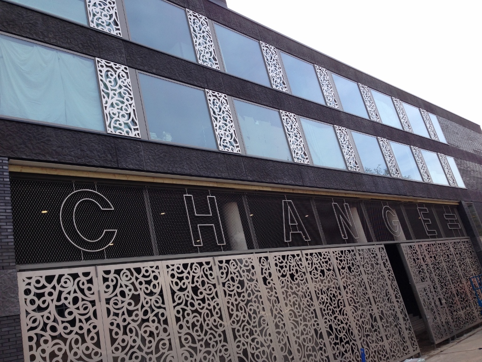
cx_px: 241
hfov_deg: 55.4
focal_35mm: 33
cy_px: 181
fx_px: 459
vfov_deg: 42.9
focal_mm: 4.12
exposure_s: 1/488
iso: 50
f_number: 2.4
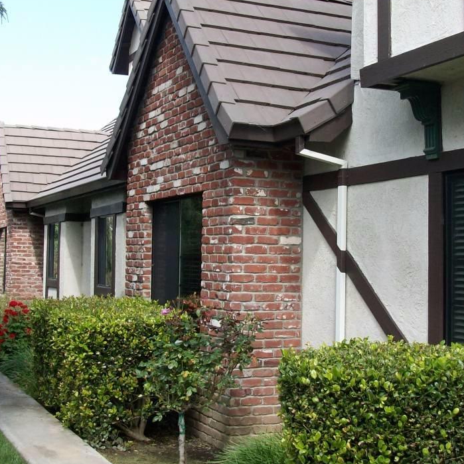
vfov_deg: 30.9
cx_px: 261
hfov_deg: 31.1
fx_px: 834
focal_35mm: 55
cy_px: 161
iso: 64
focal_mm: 5.7
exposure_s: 1/333
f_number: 2.8
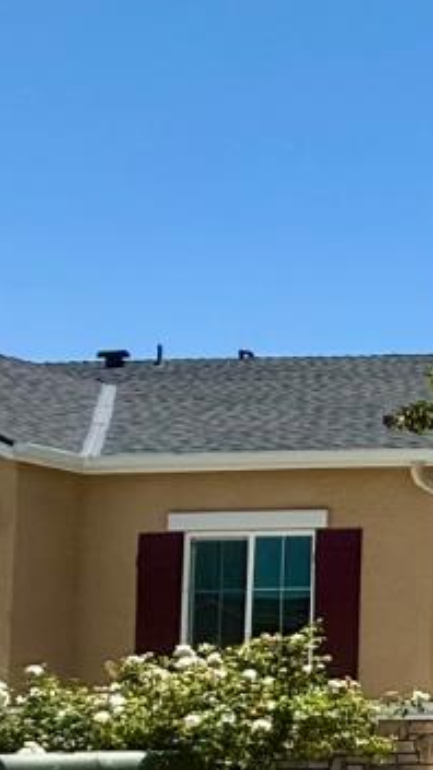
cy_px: 651
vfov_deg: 31.3
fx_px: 1327
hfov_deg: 11.1
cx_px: 1321
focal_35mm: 65
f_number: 2.2
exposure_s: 1/1745
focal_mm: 2.22
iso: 50
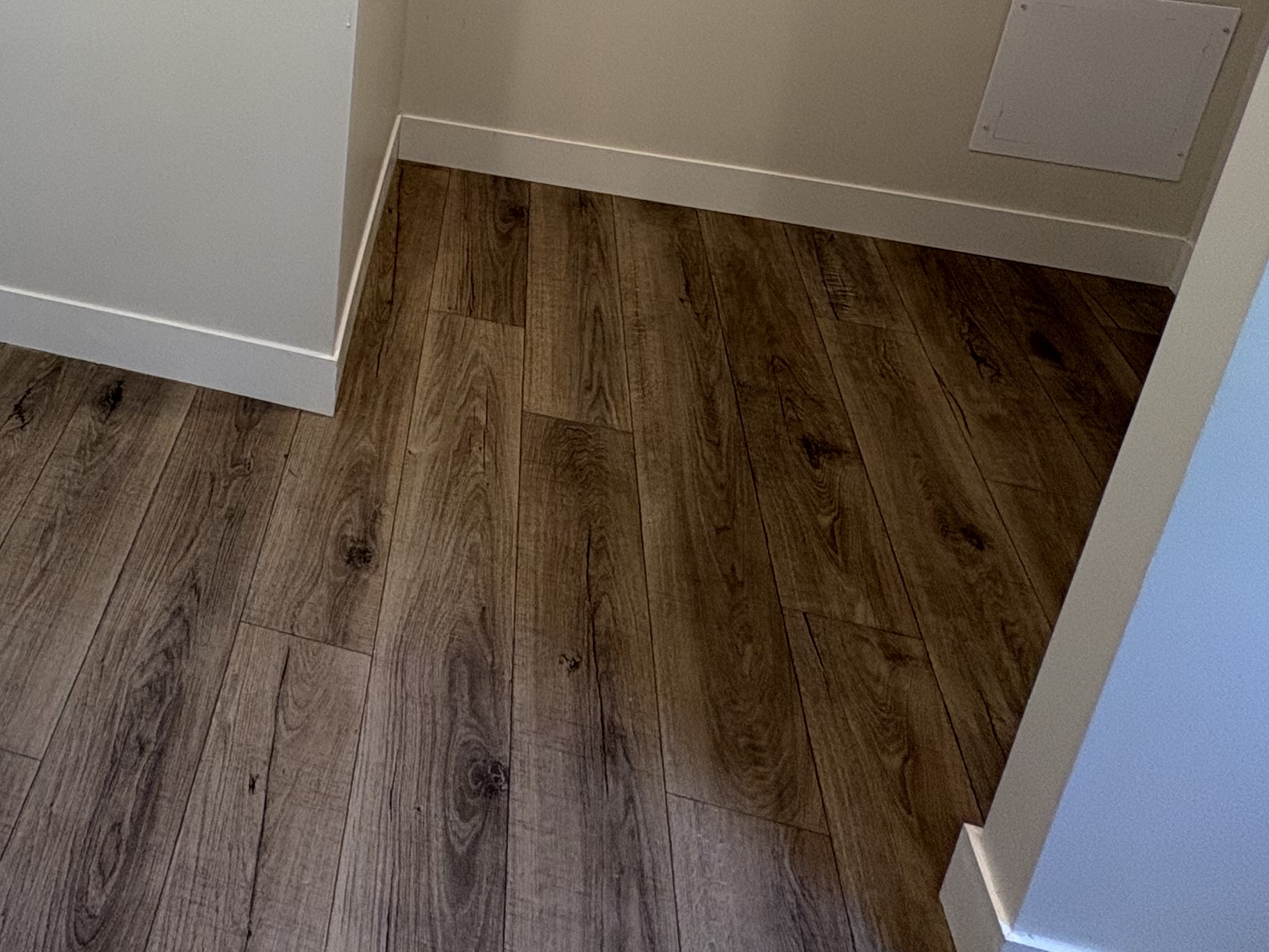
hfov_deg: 54.4
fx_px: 1137
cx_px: 256
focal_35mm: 31
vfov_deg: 37.9
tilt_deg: -18.1
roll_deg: -2.2
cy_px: -95
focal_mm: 2.22
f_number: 2.2
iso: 160
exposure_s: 1/120
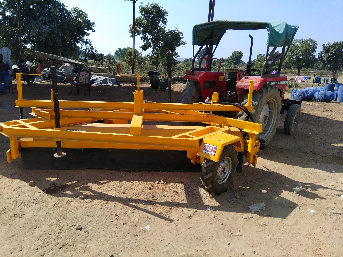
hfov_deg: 79.0
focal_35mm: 21
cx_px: 172
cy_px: 128
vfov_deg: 63.4
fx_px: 208
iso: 100
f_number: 2
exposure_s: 1/1126
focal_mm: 3.57
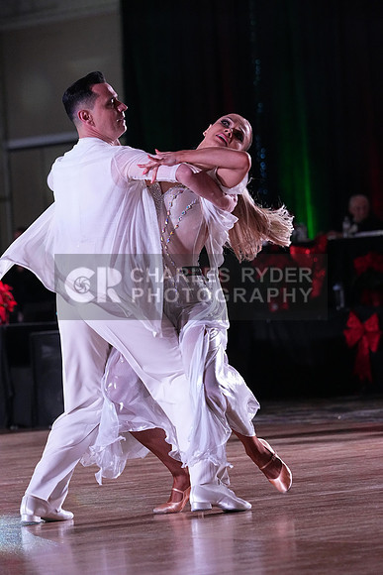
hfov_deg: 7.7
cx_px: 192
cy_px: 288
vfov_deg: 11.5
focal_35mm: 179
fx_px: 2855
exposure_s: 1/400
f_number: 5.6
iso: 8000
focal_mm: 179
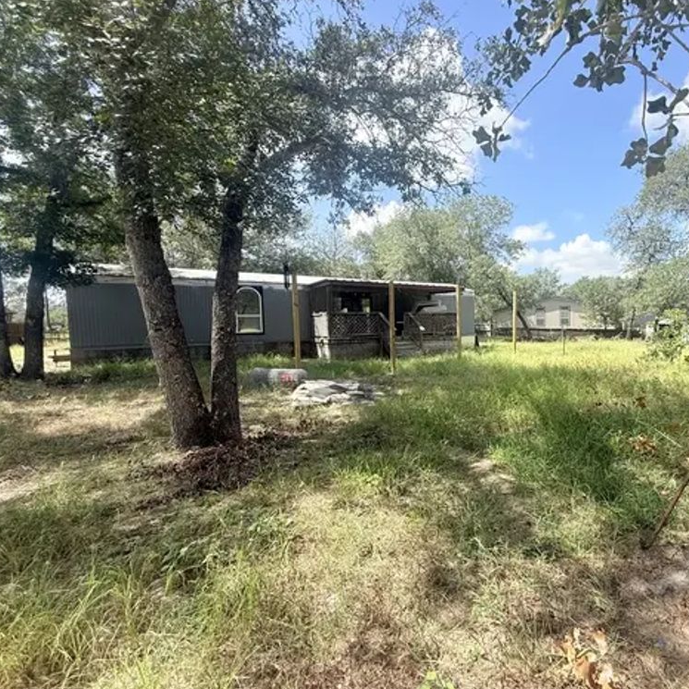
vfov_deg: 84.0
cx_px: 450
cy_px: 348
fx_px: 383
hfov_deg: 81.6
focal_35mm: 17
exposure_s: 1/955
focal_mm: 2.22
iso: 64
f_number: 2.2
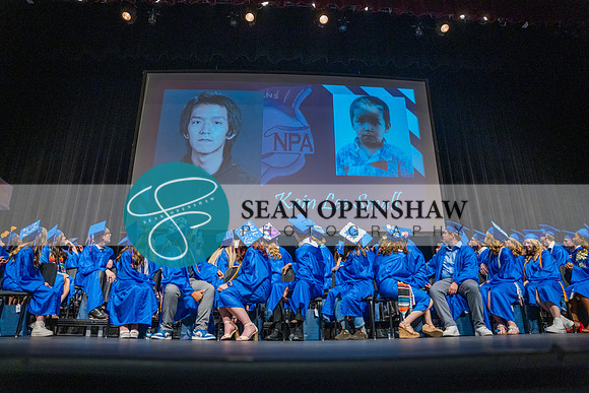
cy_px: 196
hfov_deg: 73.7
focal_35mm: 24
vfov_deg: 53.2
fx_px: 393
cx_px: 294
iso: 2500
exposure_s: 1/160
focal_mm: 24
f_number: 2.8
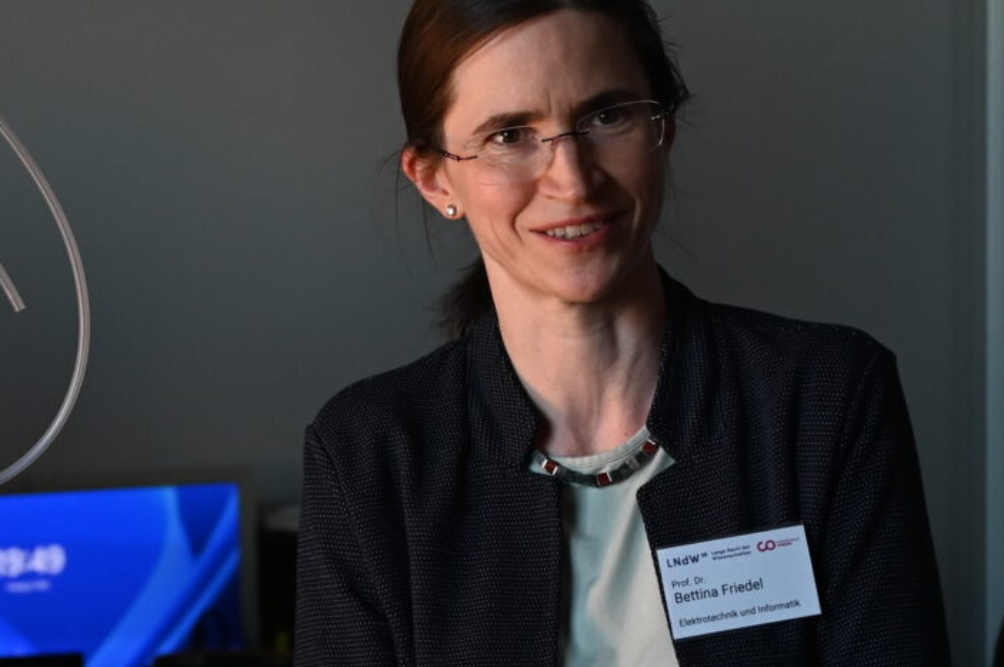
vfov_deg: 8.9
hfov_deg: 13.4
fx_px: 4262
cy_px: 533
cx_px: 430
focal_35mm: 153
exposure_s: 1/250
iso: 800
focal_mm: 42
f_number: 2.8
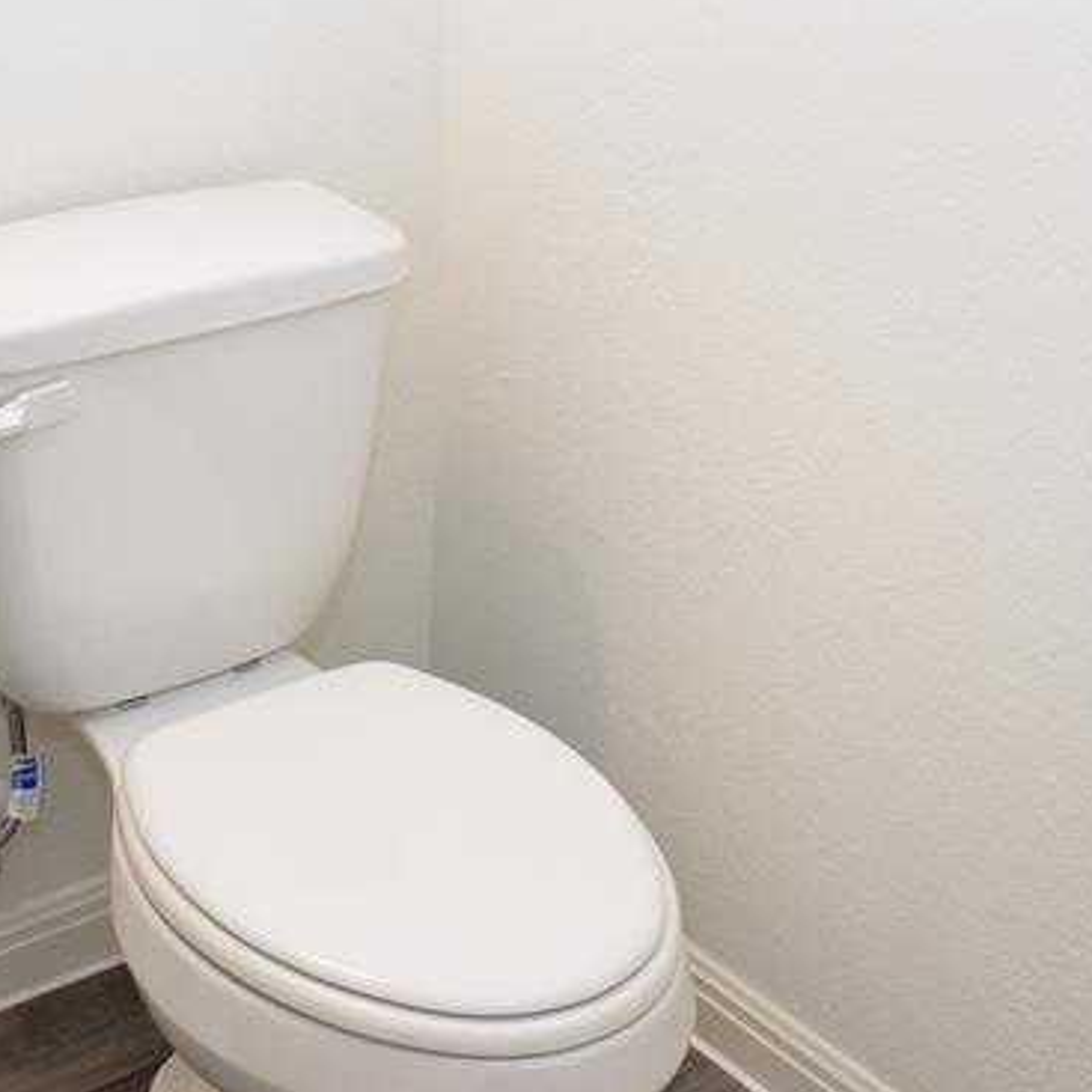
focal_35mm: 64
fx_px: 2284
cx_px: 414
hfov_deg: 26.8
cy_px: 134
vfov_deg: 26.1
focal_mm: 18
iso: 400
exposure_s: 1/80
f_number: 4.5
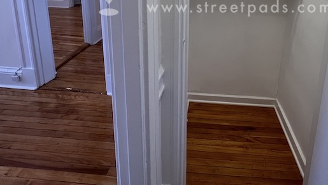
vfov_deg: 43.5
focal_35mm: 22
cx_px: 207
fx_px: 191
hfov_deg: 79.5
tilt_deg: -10.7
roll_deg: -2.5
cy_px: -3
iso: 160
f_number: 1.8
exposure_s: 1/120
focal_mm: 1.57
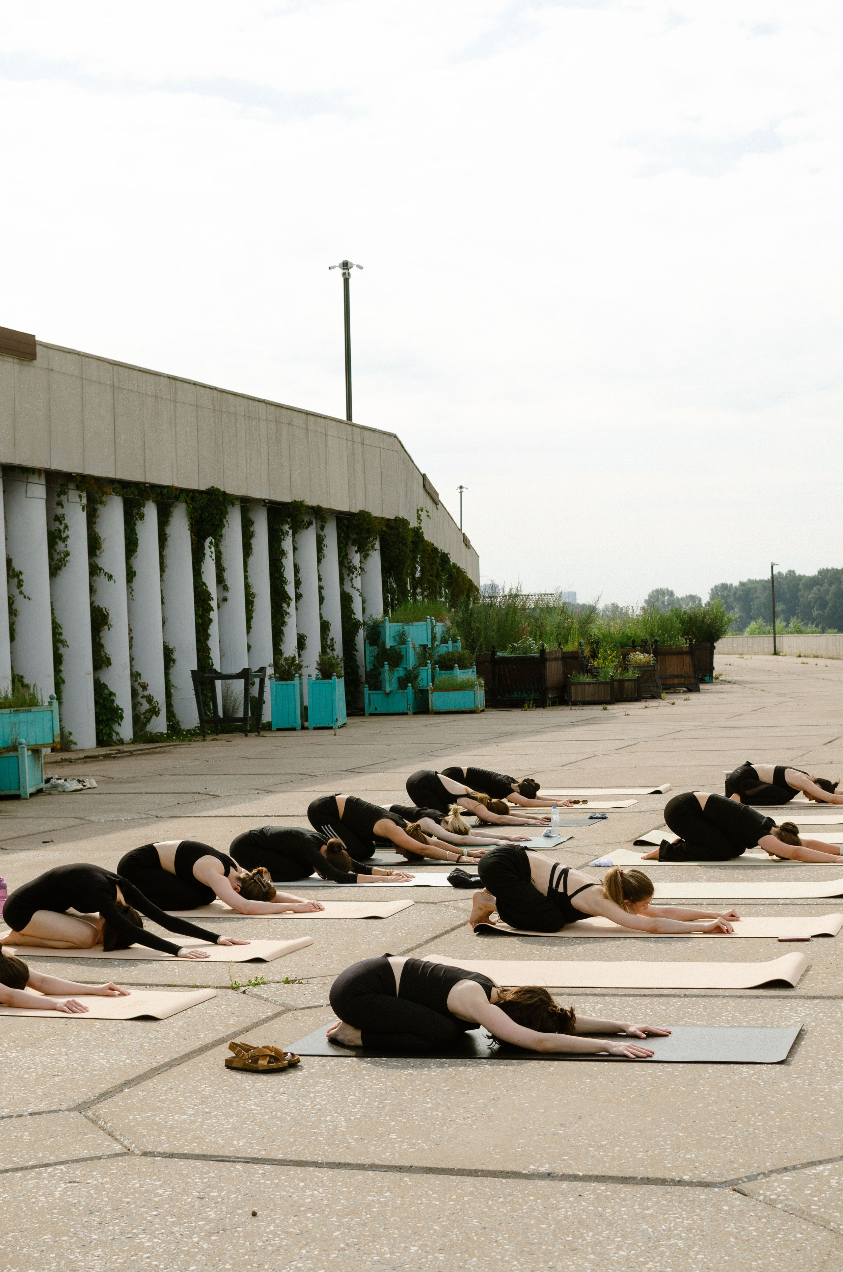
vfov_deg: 37.9
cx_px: 422
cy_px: 636
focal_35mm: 52
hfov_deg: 25.6
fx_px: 1852
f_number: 5
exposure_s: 1/1250
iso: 100
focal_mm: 35
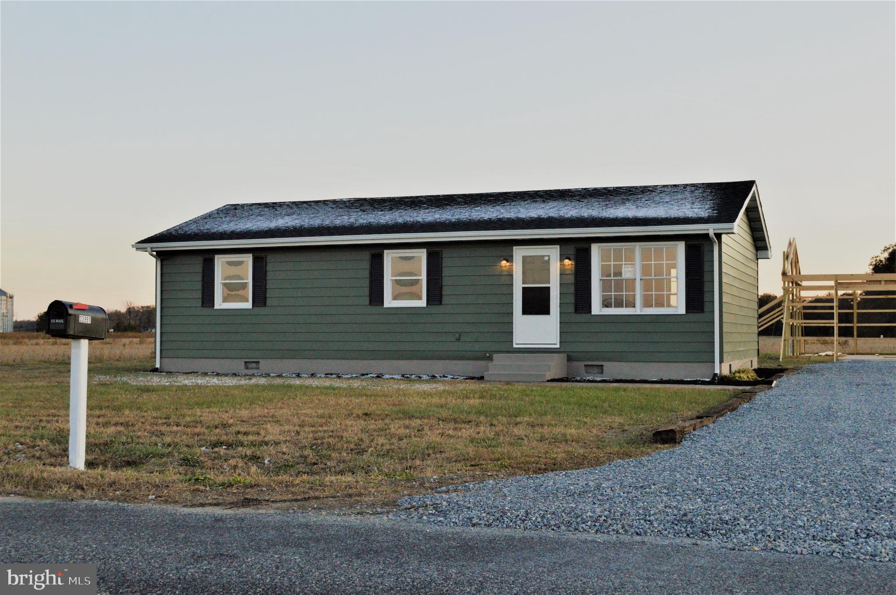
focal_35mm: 45
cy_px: 298
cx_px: 448
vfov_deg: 29.8
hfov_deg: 43.6
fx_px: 1119
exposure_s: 1/320
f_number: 8
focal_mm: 30
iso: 1600
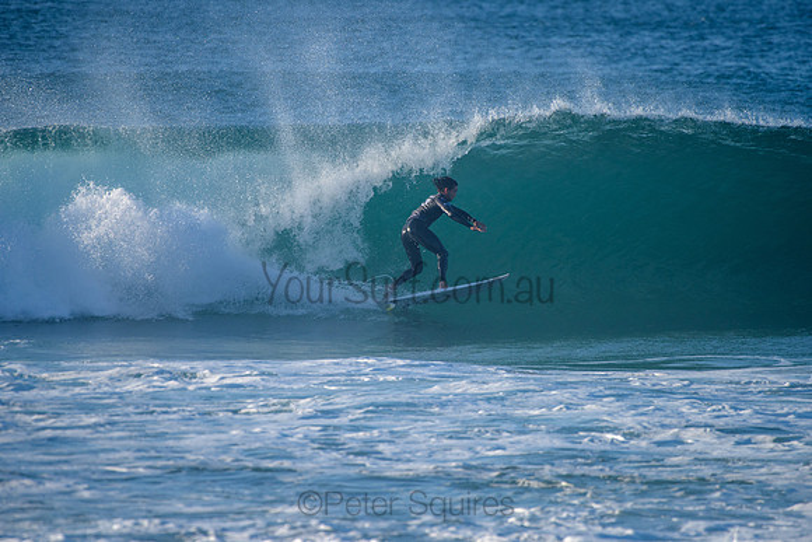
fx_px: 12175
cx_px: 407
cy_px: 258
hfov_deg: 3.8
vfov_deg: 2.5
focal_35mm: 540
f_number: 5.6
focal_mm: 500
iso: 400
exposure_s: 1/2000
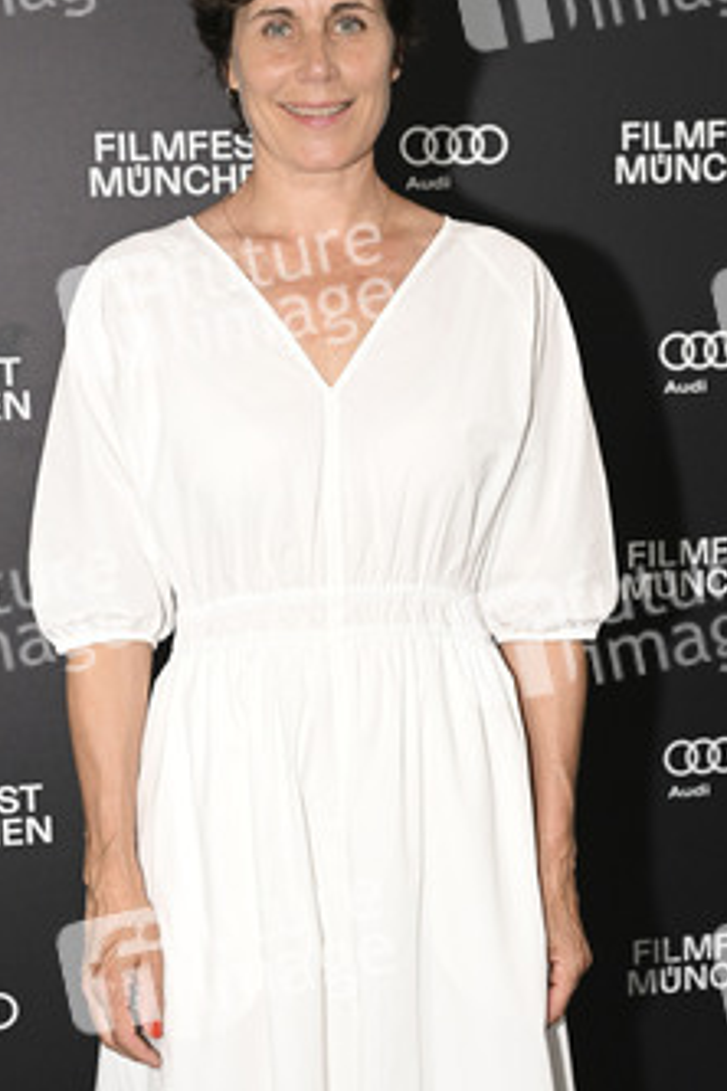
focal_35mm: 48
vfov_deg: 41.0
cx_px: 321
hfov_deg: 28.1
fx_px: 1454
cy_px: 465
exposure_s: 1/200
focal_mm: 40
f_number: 5.6
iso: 1600
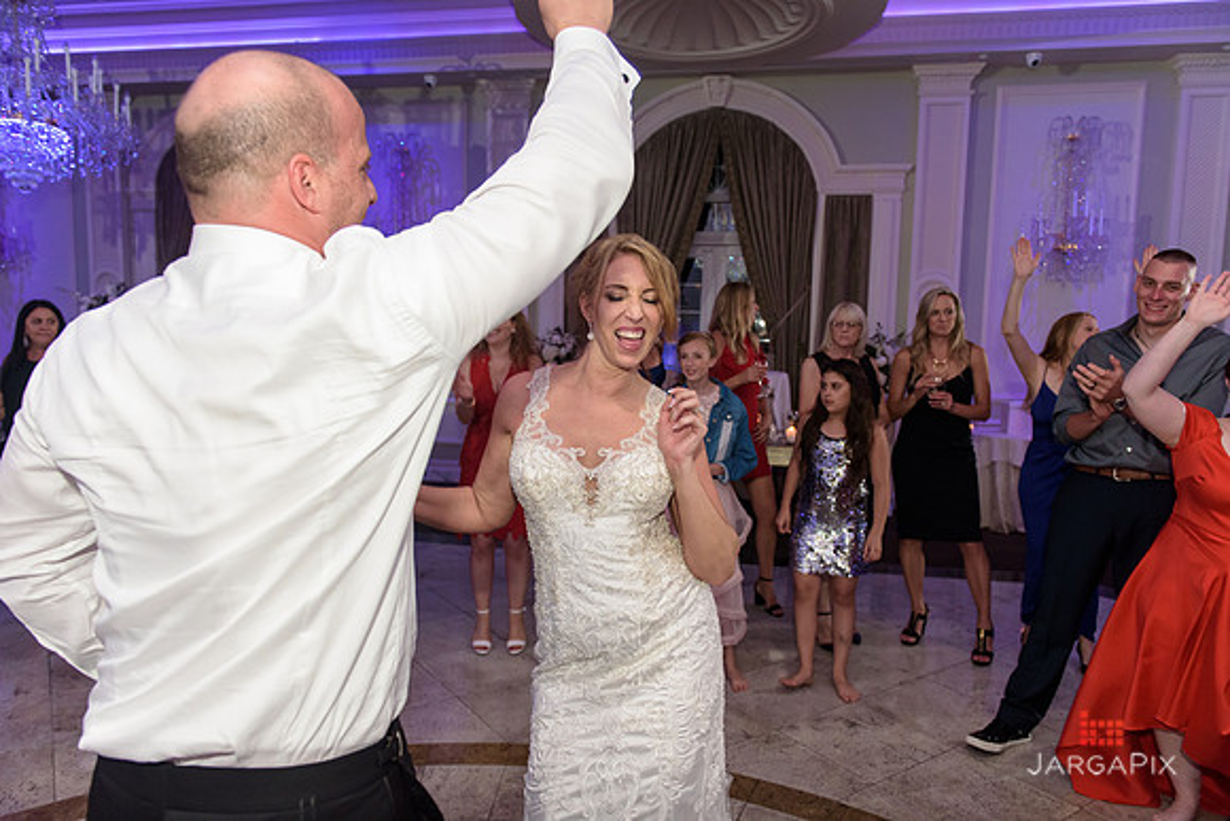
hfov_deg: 73.7
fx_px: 820
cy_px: 410
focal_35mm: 24
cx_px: 615
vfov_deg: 53.2
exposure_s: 1/125
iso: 1600
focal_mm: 24
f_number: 3.2
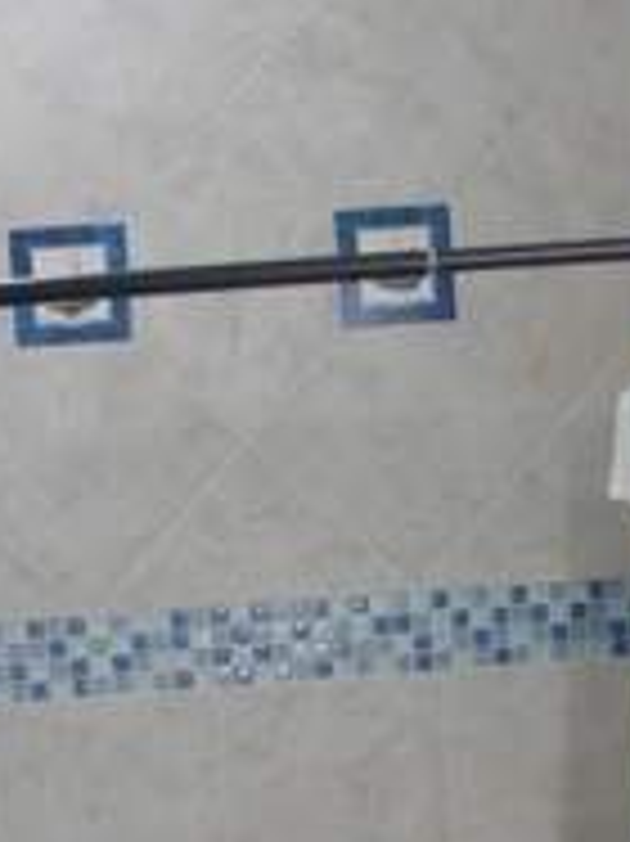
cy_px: 1328
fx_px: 2988
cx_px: 189
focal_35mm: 123
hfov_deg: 12.0
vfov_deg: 14.7
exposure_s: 1/60
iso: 320
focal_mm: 6.3
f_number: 2.8
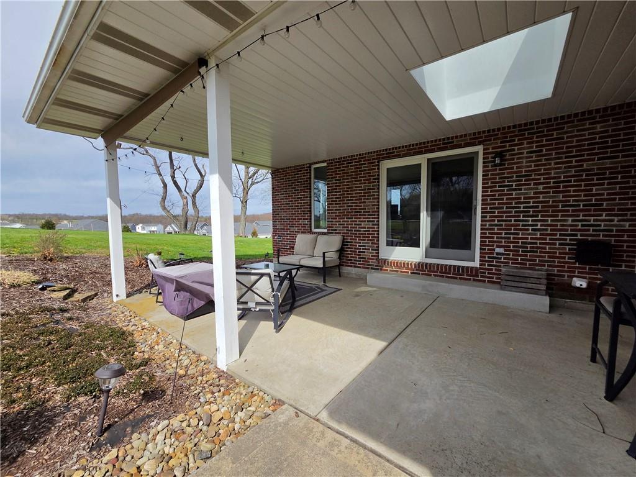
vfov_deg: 89.9
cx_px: 318
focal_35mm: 13
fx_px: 239
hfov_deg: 106.2
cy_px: 238
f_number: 2.2
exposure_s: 1/2937
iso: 100
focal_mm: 2.2
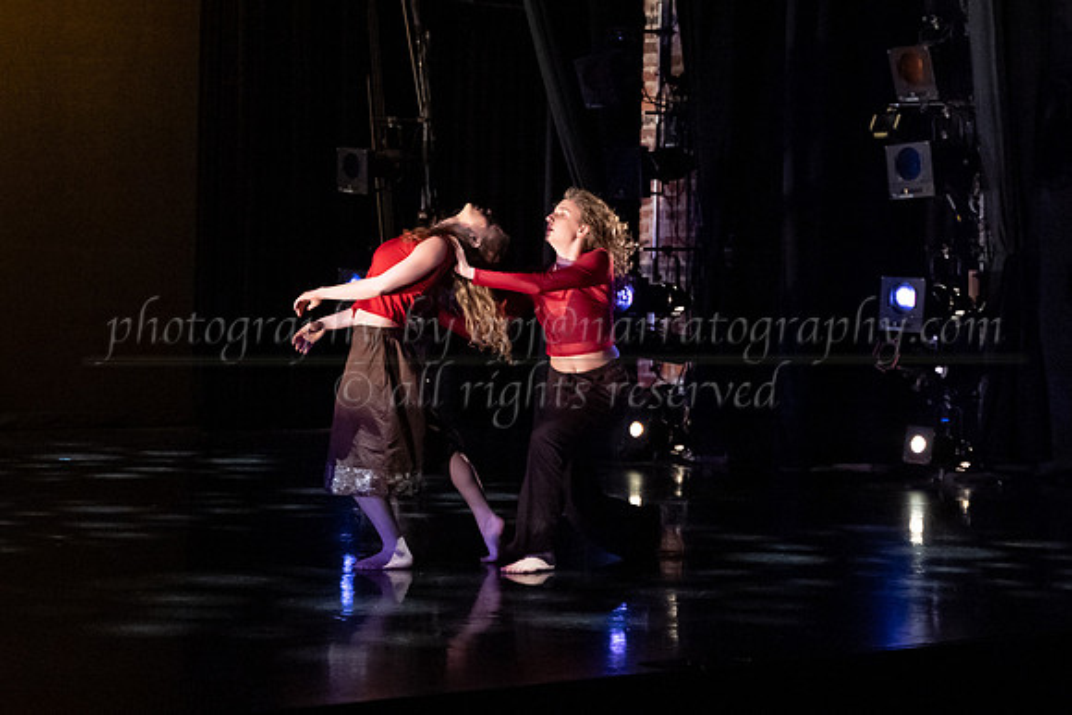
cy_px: 192
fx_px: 2931
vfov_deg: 13.9
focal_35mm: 98
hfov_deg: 20.7
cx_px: 619
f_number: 3.2
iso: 4000
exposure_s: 1/320
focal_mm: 62
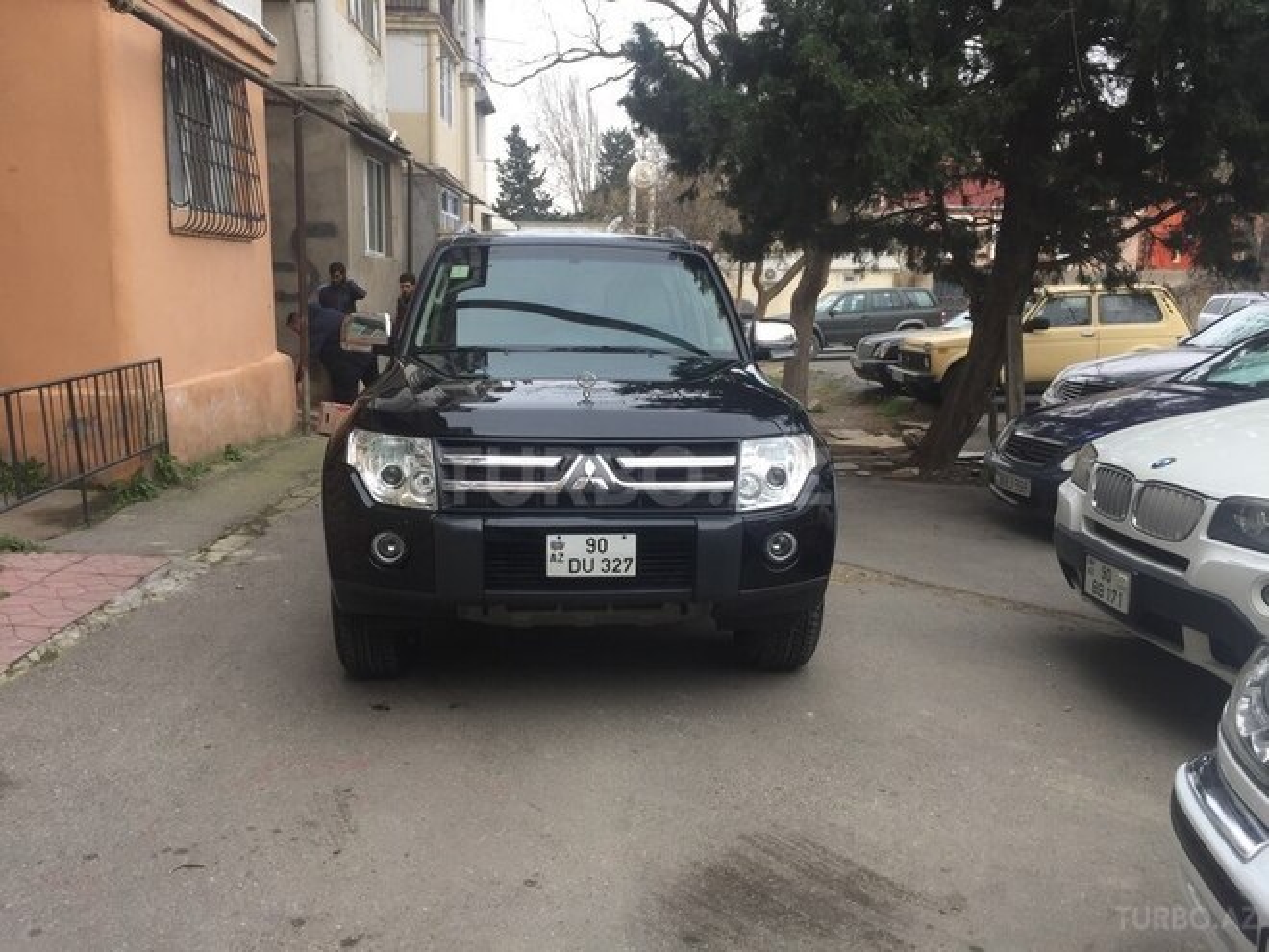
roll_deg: -1.7
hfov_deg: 61.7
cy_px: 476
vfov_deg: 48.2
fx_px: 1063
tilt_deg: -10.1
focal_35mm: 29
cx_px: 634
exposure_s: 1/225
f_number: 2.2
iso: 32
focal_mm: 4.15
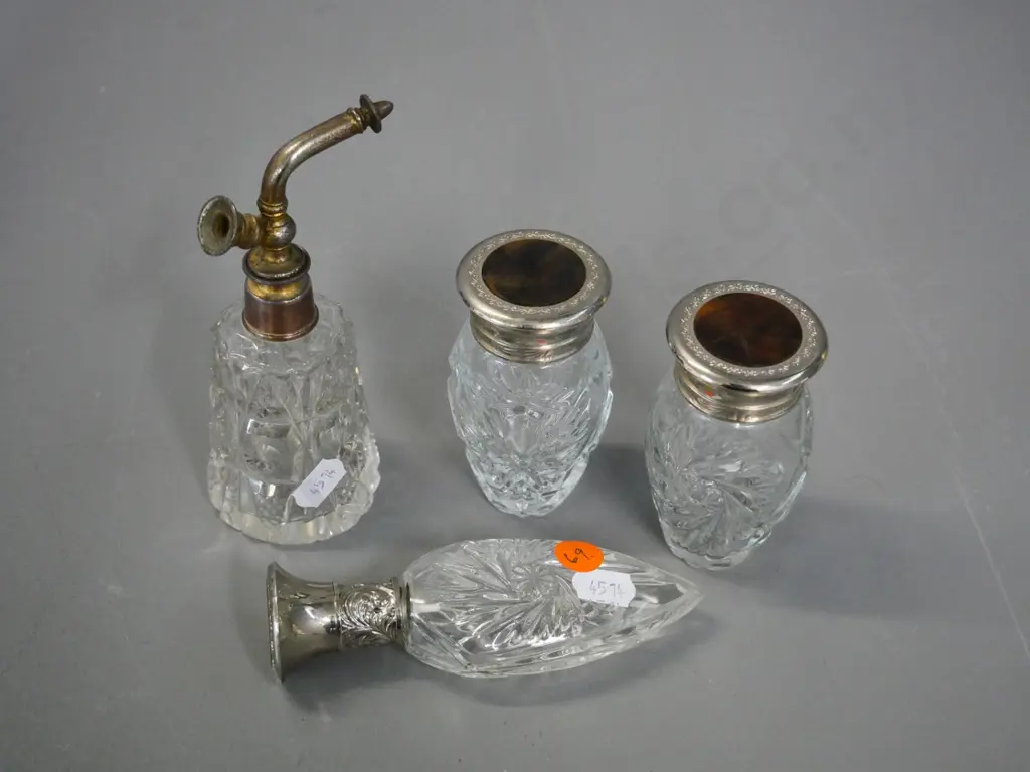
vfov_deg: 31.5
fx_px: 1369
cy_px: 386
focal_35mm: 46
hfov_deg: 41.2
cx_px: 515
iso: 3200
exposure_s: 1/125
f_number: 4.7
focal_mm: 23
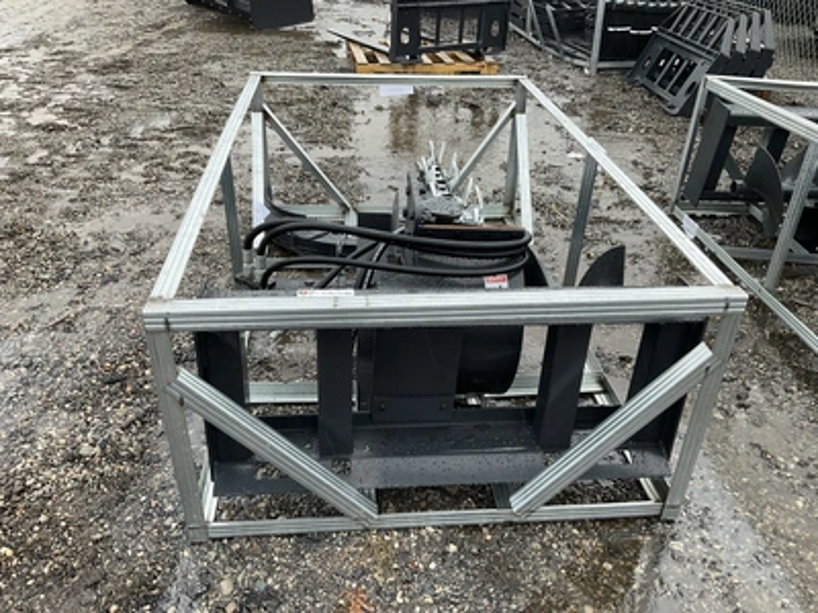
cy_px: 306
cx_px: 409
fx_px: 685
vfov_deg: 48.2
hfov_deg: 61.7
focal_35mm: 29
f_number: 1.8
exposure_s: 1/73
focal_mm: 3
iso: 64
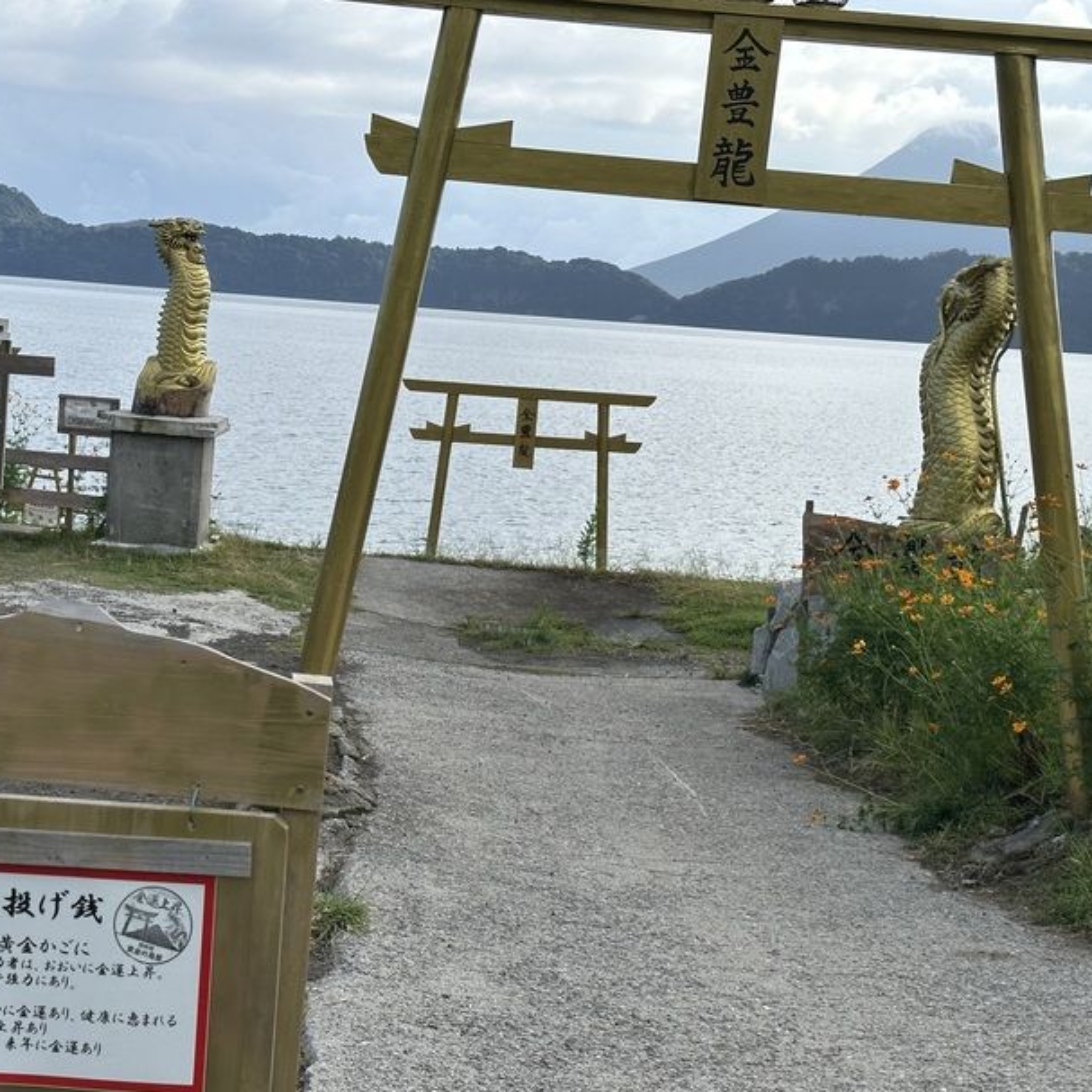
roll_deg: -4.1
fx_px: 2034
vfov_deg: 30.0
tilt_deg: -6.9
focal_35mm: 57
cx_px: 452
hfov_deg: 30.0
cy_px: 548
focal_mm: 6.86
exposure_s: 1/2809
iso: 64
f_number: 1.78
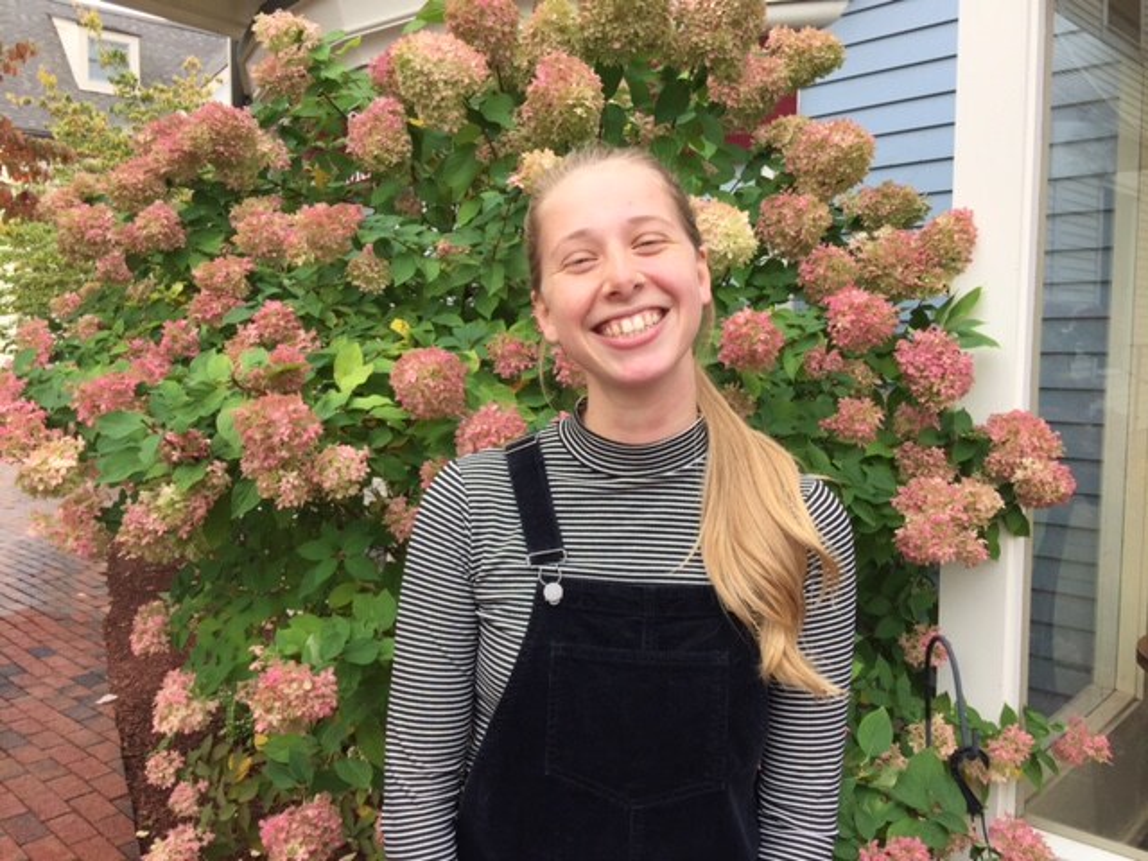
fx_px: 962
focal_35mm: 29
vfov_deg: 48.2
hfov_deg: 61.7
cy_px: 430
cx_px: 574
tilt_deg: -4.3
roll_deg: -0.8
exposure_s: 1/363
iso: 32
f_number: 2.2
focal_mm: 4.15
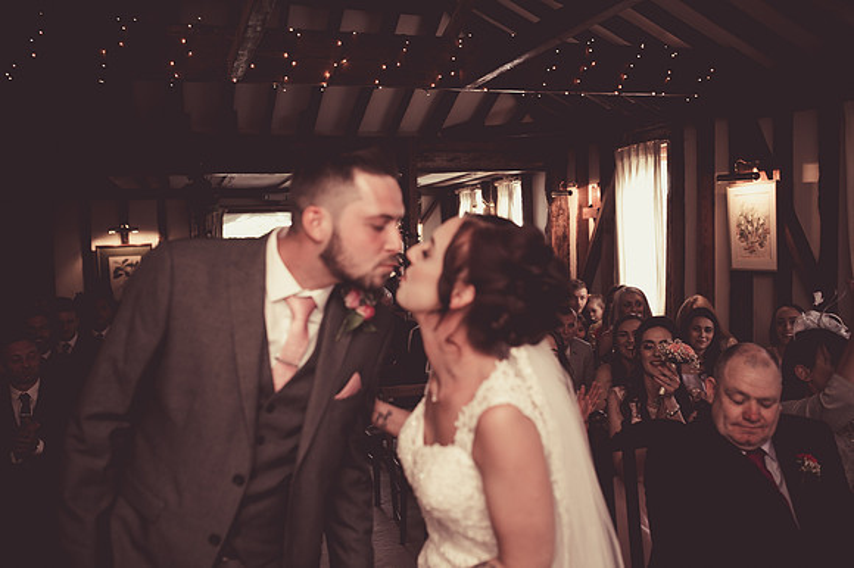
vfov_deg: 37.8
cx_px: 427
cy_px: 284
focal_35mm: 35
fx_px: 830
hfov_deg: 54.5
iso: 640
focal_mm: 35
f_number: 2.8
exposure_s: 1/100
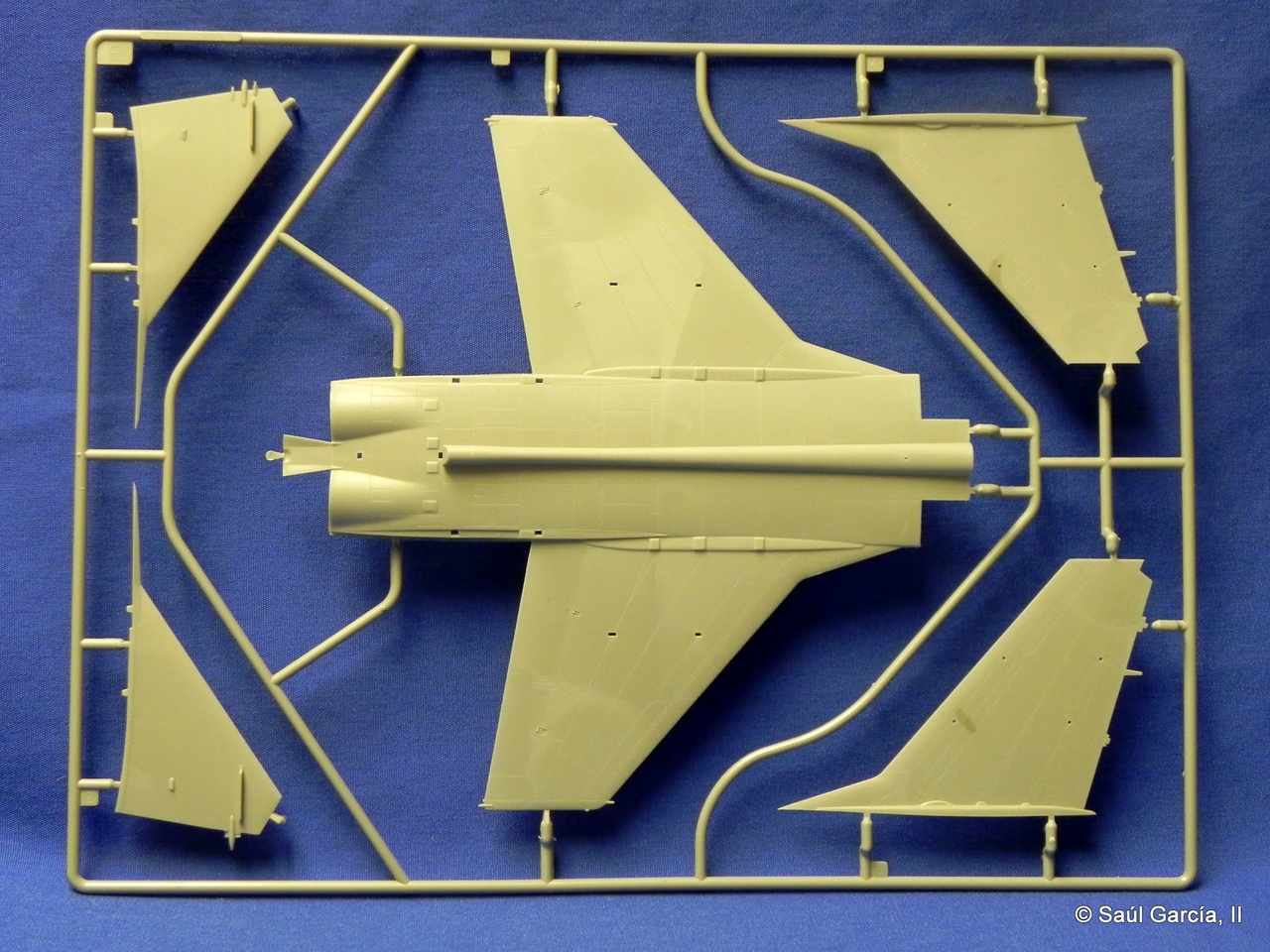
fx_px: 2128
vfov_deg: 25.2
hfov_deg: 33.2
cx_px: 635
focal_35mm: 58
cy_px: 476
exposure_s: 1/21.4
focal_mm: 10.3
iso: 400
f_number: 3.5
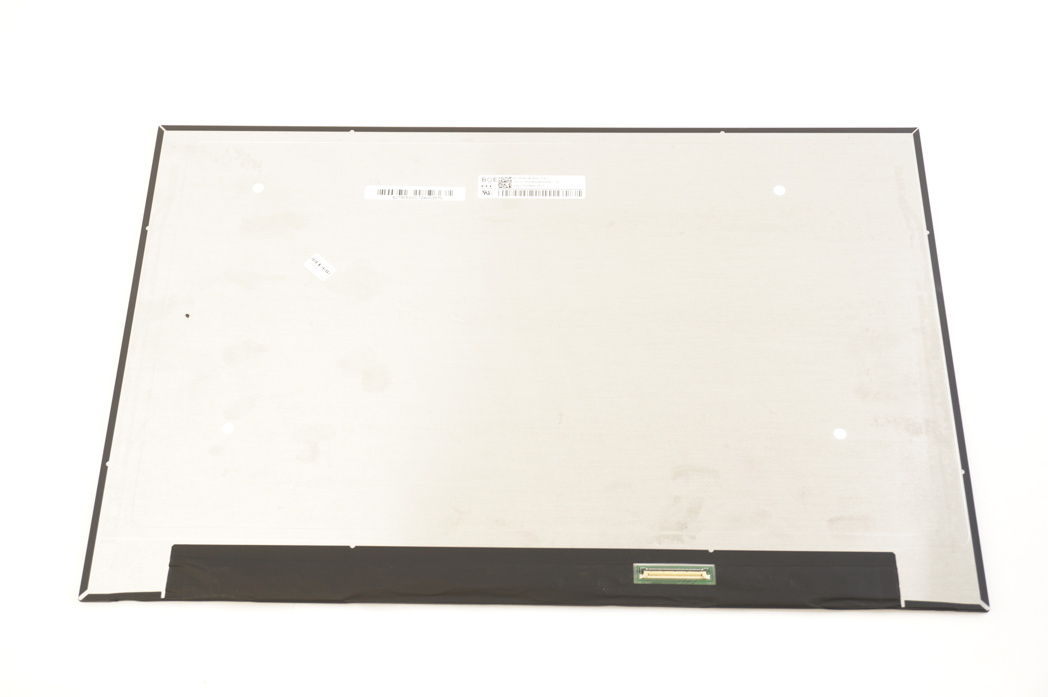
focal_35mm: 42
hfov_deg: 46.4
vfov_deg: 31.8
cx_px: 524
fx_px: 1222
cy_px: 348
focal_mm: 28
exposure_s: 1/13
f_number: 5.6
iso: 640
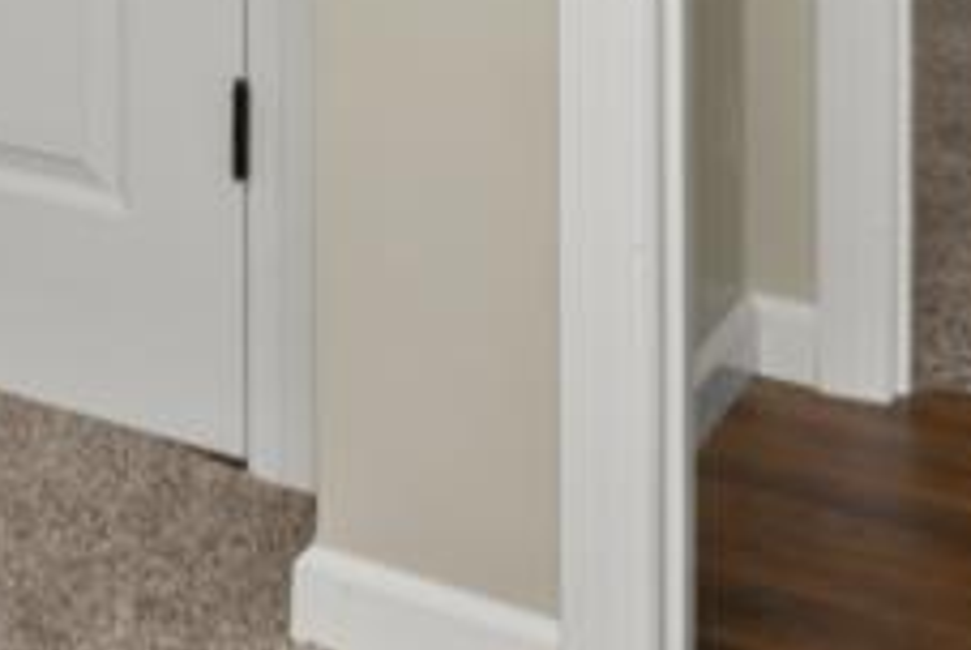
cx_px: -1437
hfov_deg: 13.7
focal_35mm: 99
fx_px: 2674
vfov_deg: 11.9
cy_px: -765
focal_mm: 15
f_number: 5.6
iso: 320
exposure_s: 1/25
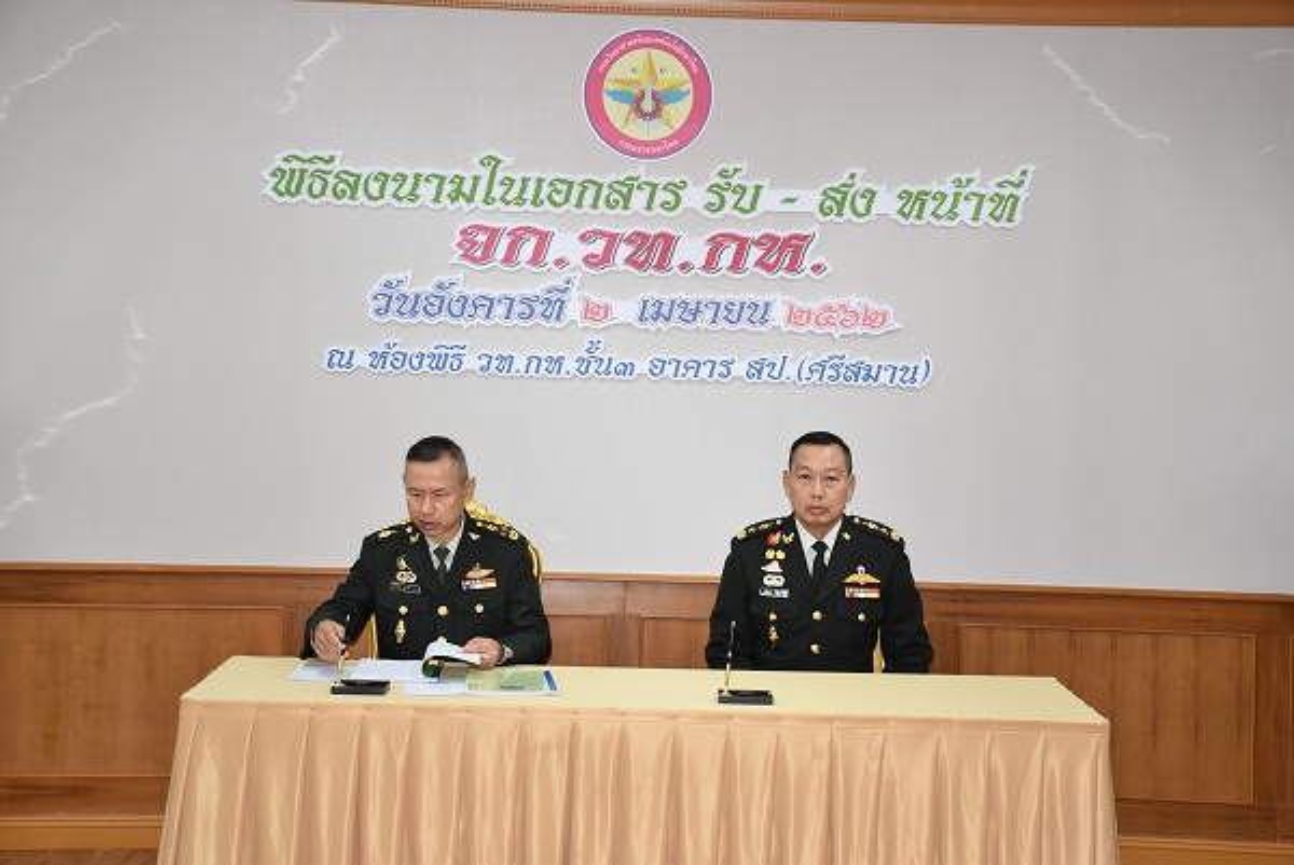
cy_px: 432
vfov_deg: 23.8
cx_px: 647
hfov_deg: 35.0
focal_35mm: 57
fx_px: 2050
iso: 800
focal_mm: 38
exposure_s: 1/100
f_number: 5
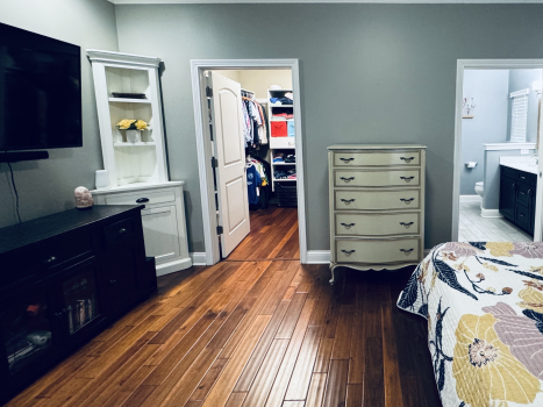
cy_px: 167
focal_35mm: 20
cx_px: 377
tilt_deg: -6.9
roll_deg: +0.3
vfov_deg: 65.5
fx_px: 314
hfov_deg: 78.1
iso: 500
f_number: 2.2
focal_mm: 2.22
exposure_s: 1/60
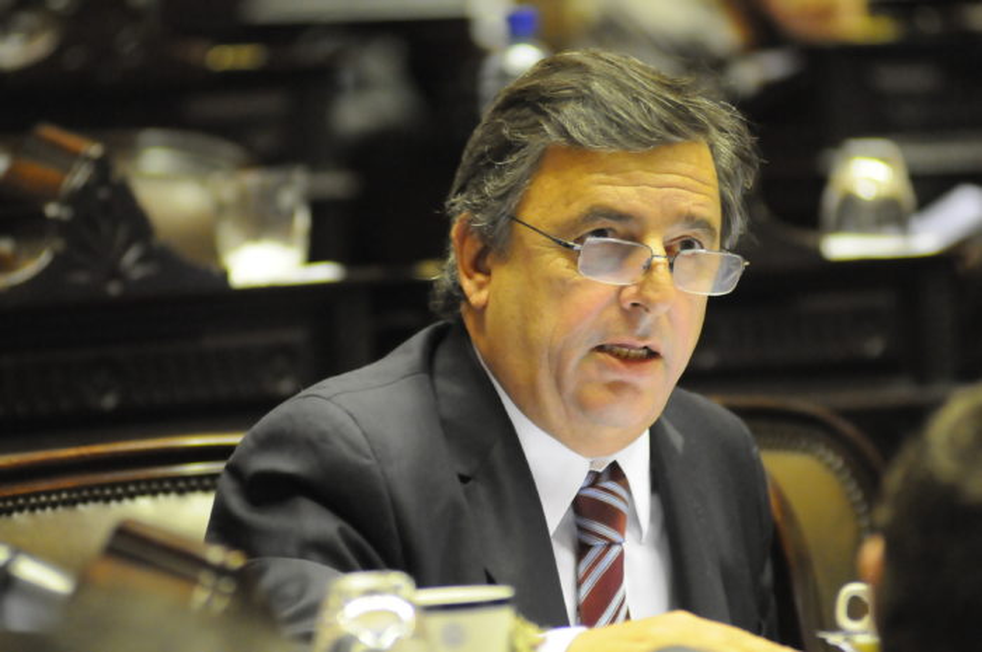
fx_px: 7561
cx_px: 491
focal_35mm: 278
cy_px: 326
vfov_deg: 4.9
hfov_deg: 7.4
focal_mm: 185
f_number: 3.2
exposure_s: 1/80
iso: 3200
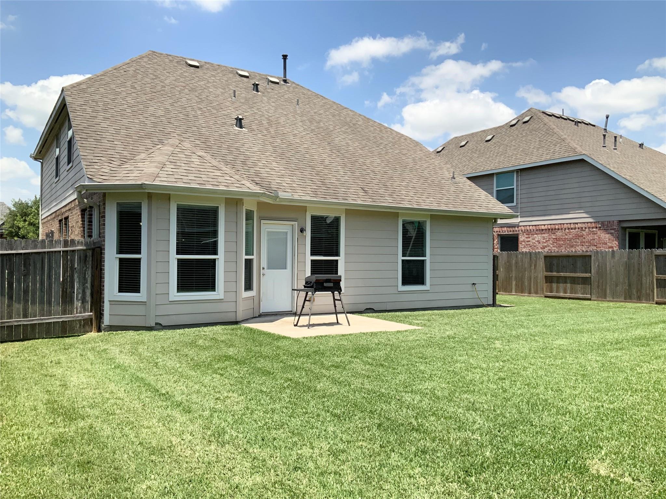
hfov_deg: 61.7
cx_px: 333
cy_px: 250
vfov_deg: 48.2
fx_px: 558
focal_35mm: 29
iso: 16
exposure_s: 1/1912
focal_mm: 3
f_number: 1.8
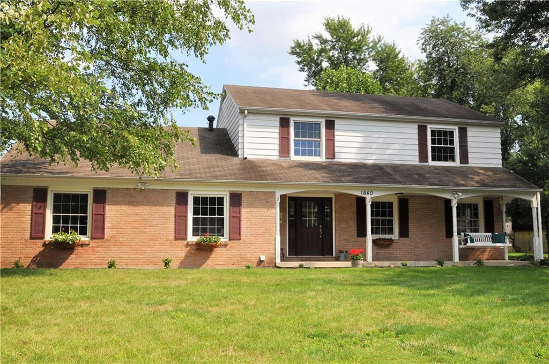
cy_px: 182
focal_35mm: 36
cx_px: 274
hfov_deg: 53.2
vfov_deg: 36.7
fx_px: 548
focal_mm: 24
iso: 200
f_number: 13
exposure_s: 1/160
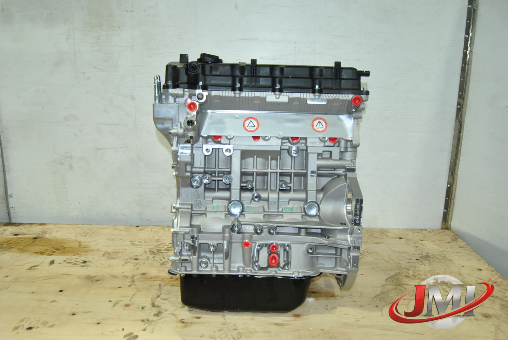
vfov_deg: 43.7
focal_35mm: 30
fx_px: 424
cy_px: 170
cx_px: 254
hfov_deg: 61.9
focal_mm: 20
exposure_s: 1/200
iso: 800
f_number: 6.3
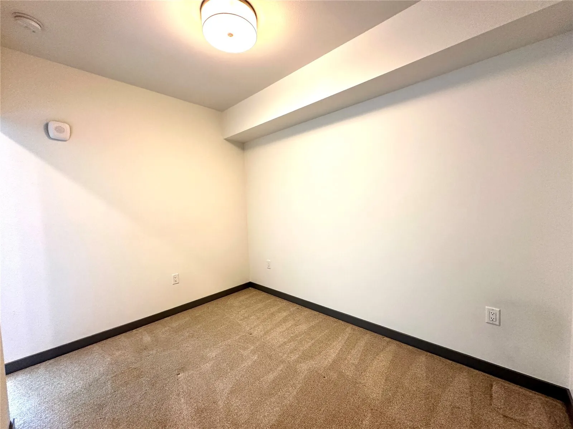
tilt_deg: -2.4
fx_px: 232
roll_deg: +1.5
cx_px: 286
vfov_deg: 85.7
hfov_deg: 102.1
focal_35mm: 14
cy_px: 214
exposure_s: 1/60
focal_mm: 2.22
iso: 200
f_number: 2.2
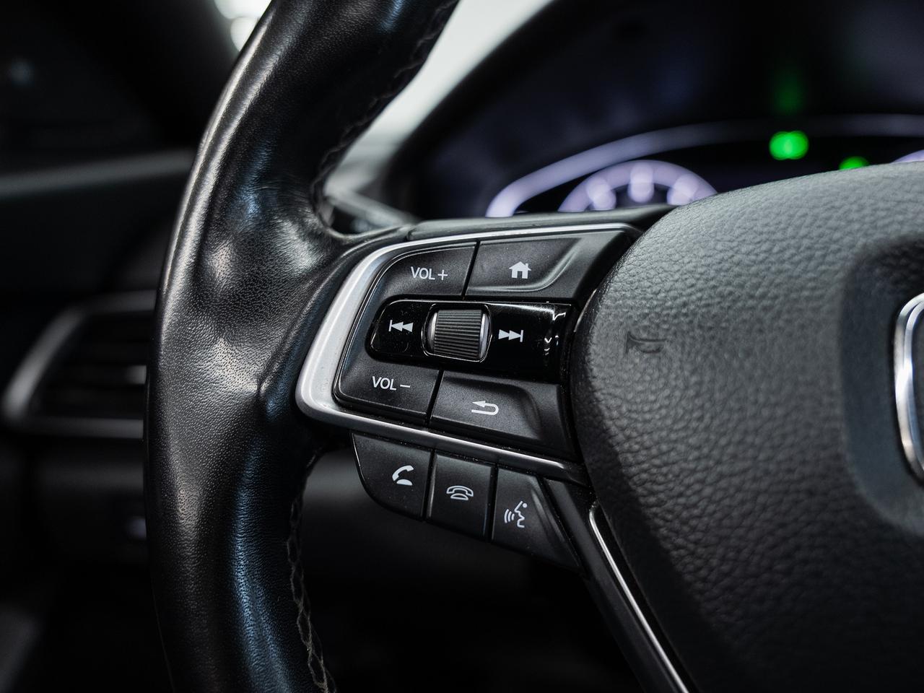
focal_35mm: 30
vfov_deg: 47.3
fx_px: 791
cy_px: 346
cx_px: 462
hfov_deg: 60.6
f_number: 3.5
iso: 800
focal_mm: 27.4
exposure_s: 1/40
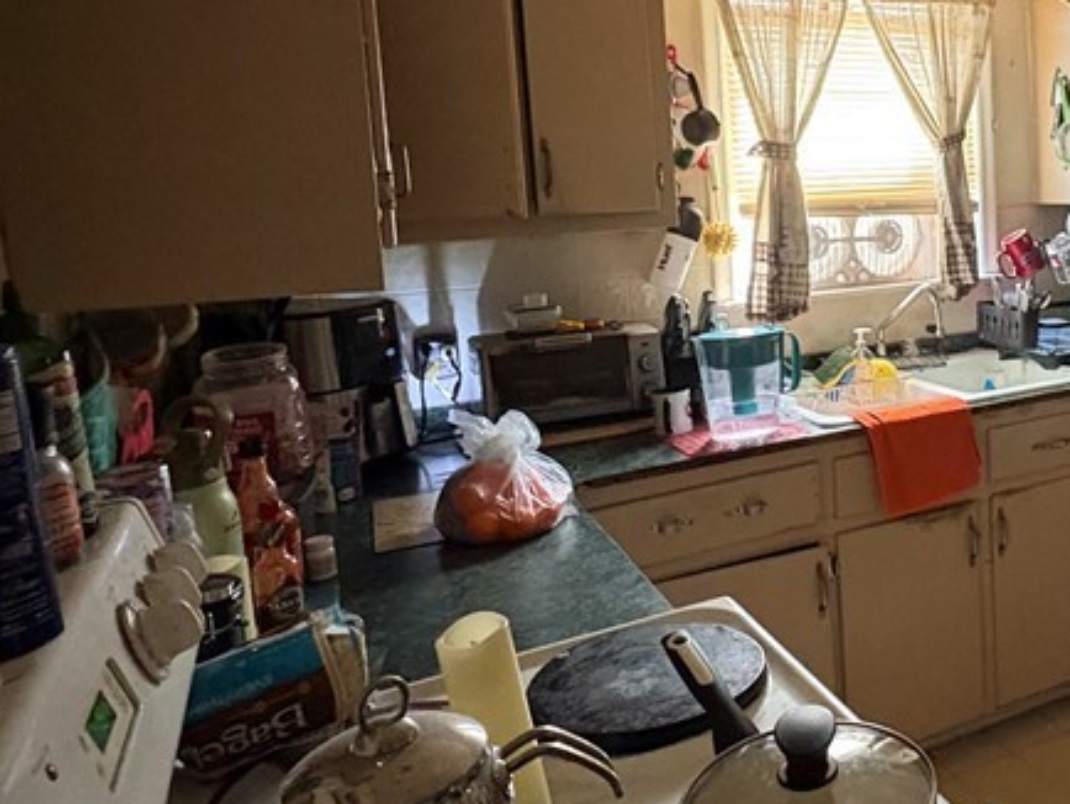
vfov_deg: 42.5
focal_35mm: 33
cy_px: 276
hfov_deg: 49.2
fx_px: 1021
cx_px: 969
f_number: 2.2
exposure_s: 1/40
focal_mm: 2.22
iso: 1000
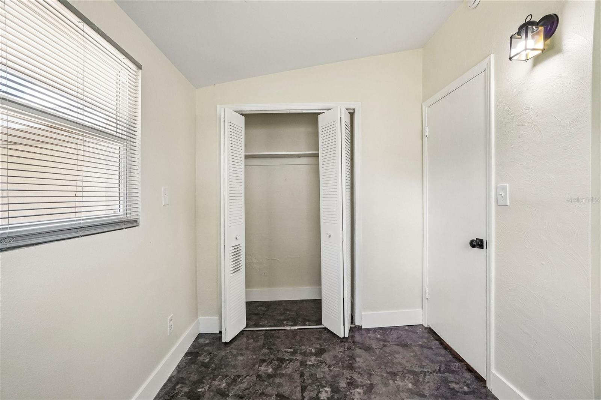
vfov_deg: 77.3
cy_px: 200
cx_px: 300
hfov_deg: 100.4
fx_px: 250
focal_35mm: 15
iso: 500
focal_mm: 10
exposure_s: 1/30
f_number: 8
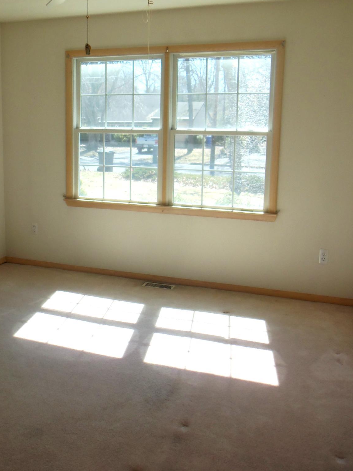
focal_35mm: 38
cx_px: 126
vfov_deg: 48.7
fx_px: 517
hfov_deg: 37.4
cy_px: 193
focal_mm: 5.2
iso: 80
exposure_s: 1/160
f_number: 3.4
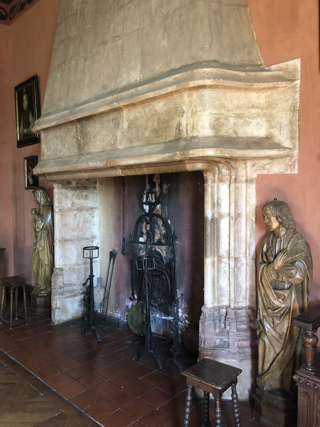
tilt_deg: -1.4
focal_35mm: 28
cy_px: 214
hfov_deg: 49.7
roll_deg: +0.7
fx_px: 345
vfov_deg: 63.4
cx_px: 160
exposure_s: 1/14
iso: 100
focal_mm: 4
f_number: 1.8
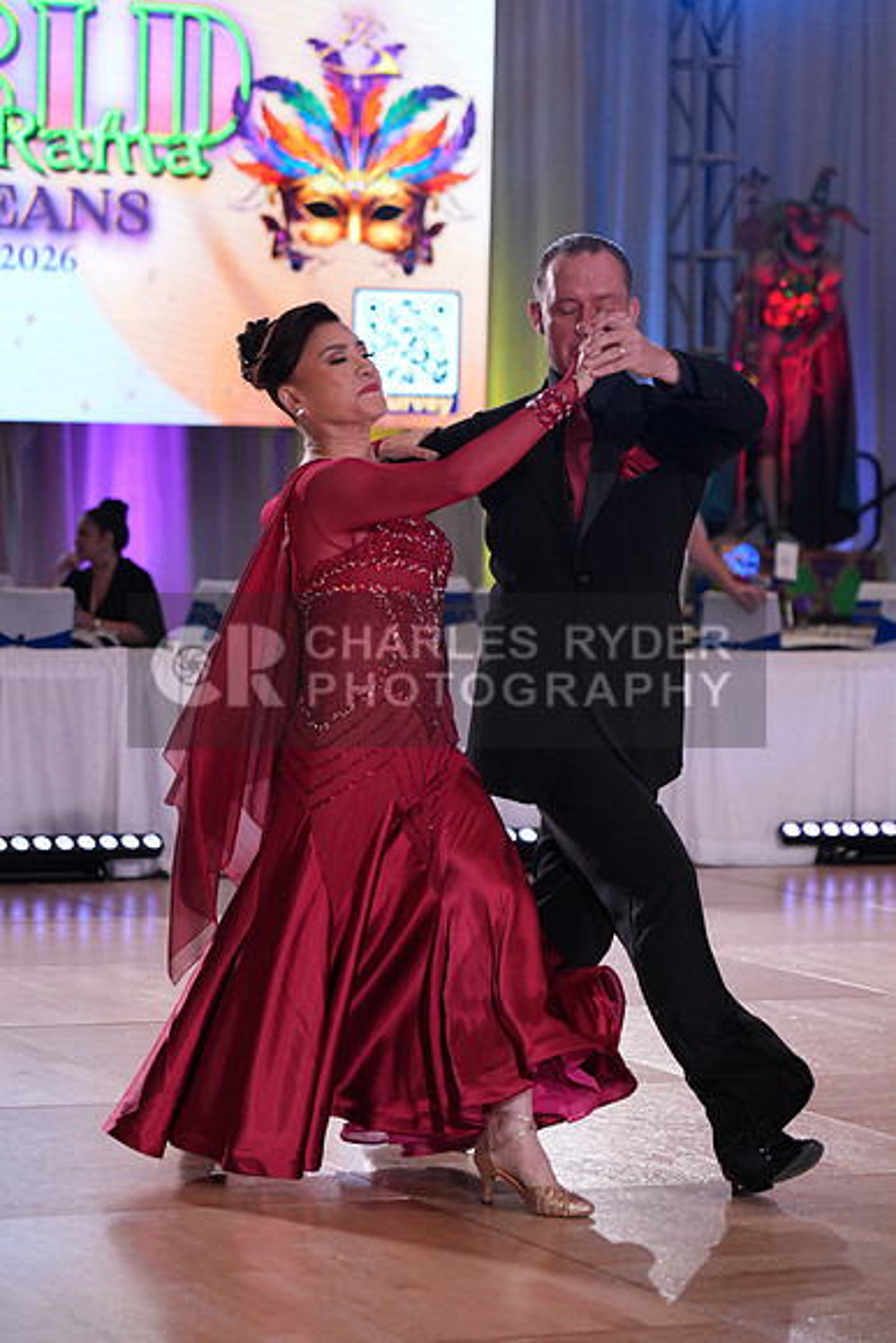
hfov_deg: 13.0
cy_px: 672
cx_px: 448
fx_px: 3917
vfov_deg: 19.5
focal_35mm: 105
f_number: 4
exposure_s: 1/500
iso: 2000
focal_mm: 105
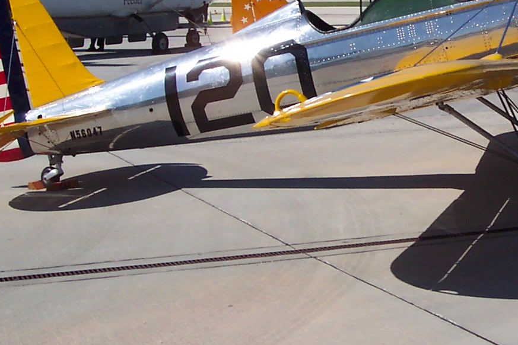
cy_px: 34
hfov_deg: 21.3
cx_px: 456
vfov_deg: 14.4
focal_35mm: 94
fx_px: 1352
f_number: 4.8
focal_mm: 8
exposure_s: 1/1000
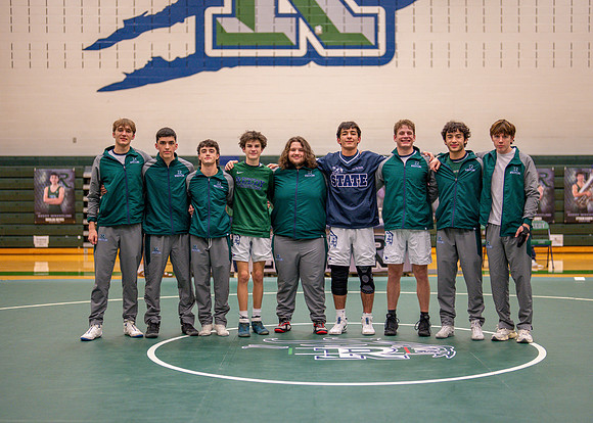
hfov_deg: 33.4
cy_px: 219
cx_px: 309
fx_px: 987
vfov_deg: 24.2
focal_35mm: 59
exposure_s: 1/800
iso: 1000
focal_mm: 50
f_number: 1.2
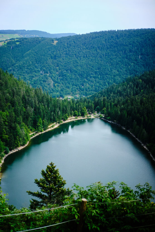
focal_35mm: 53
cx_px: 78
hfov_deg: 25.5
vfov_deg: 37.5
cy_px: 116
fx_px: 342
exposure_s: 1/8000
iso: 3200
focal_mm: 35
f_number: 4.5
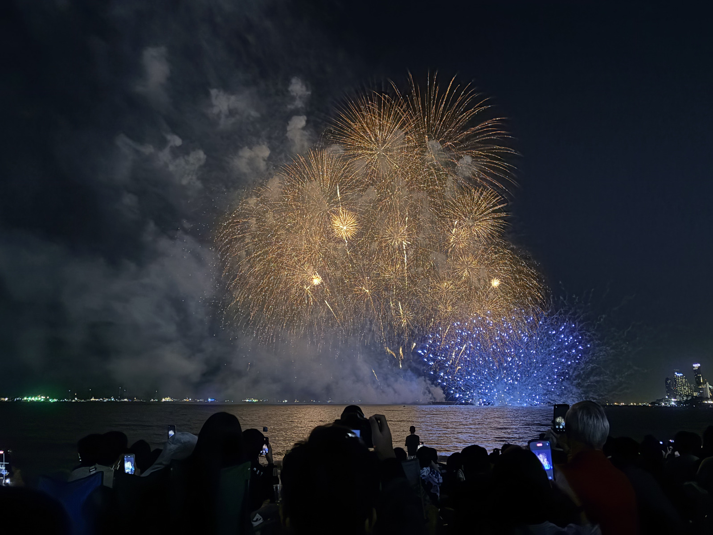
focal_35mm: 26
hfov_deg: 67.3
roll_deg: -0.3
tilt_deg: +14.4
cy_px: 268
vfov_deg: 53.1
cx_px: 356
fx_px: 536
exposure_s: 1/20
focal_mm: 5.96
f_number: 1.6
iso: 1000
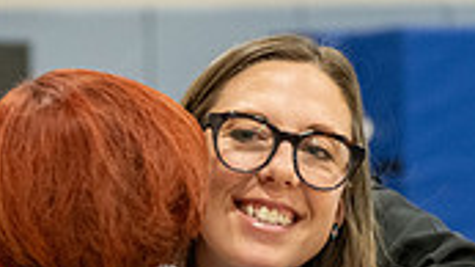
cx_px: 82
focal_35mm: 218
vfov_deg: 5.5
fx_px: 2744
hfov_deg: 9.9
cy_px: 290
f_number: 2.8
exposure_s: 1/250
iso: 3200
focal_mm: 62
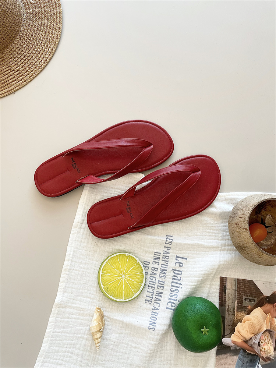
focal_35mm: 26
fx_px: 276
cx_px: 138
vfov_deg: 67.3
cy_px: 184
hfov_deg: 53.1
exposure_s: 1/100
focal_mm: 4.2
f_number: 1.6
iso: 64
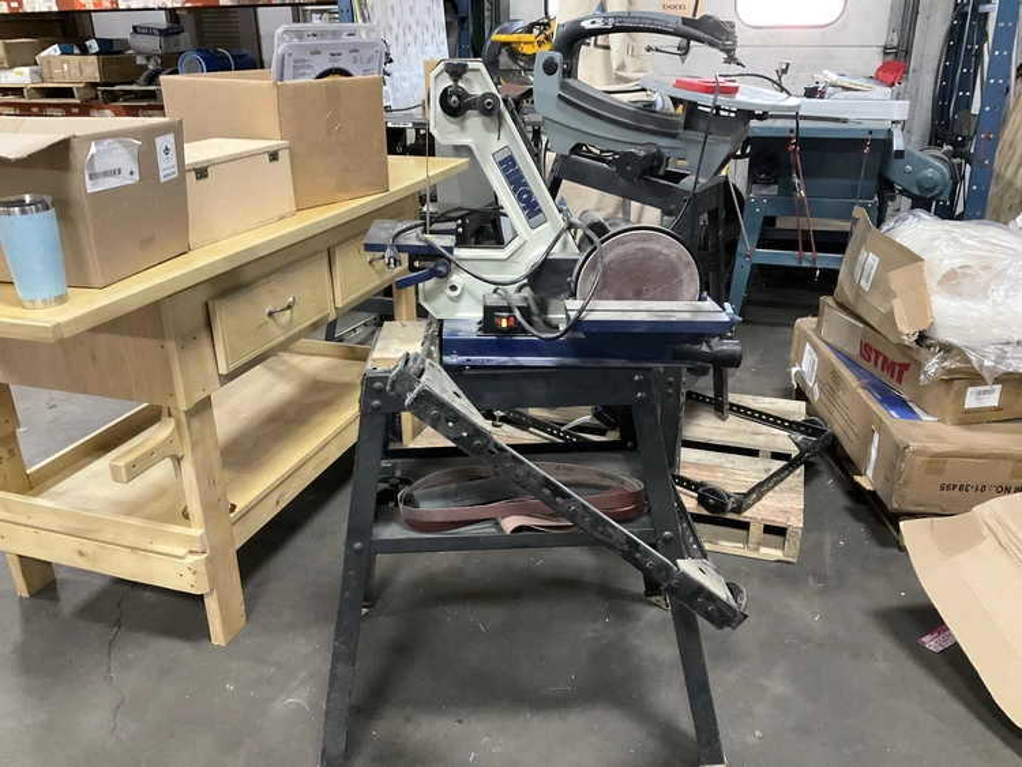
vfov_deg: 48.3
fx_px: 856
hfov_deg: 61.6
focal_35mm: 29
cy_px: 384
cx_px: 511
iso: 320
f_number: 1.8
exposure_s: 1/40
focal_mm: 3
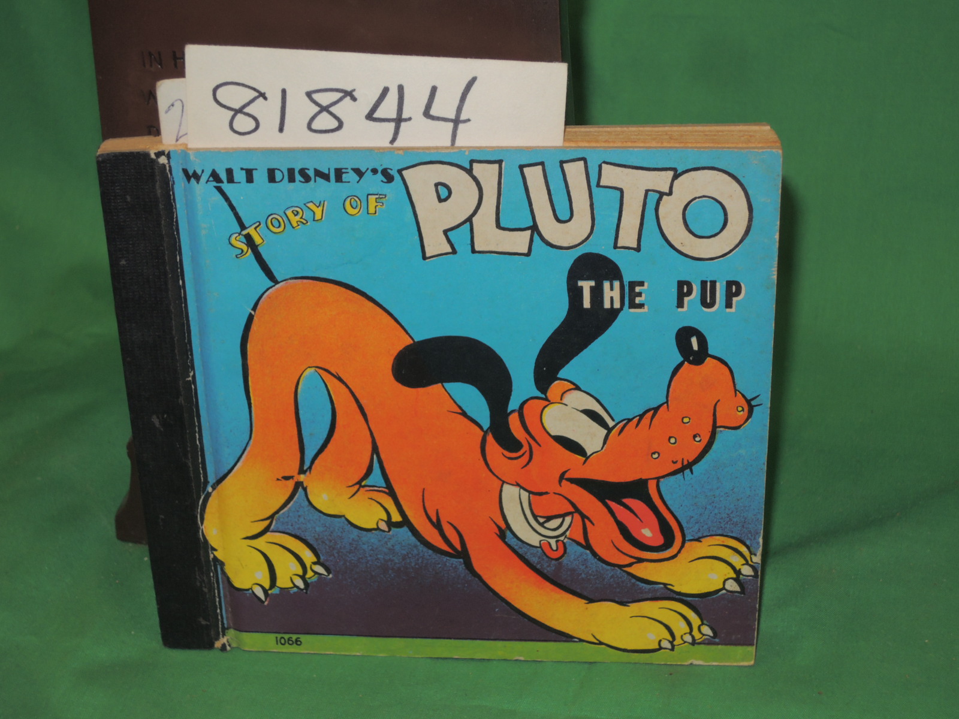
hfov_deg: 31.2
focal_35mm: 62
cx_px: 480
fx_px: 1718
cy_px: 360
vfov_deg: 23.7
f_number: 4.2
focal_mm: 11.1
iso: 200
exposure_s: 1/60
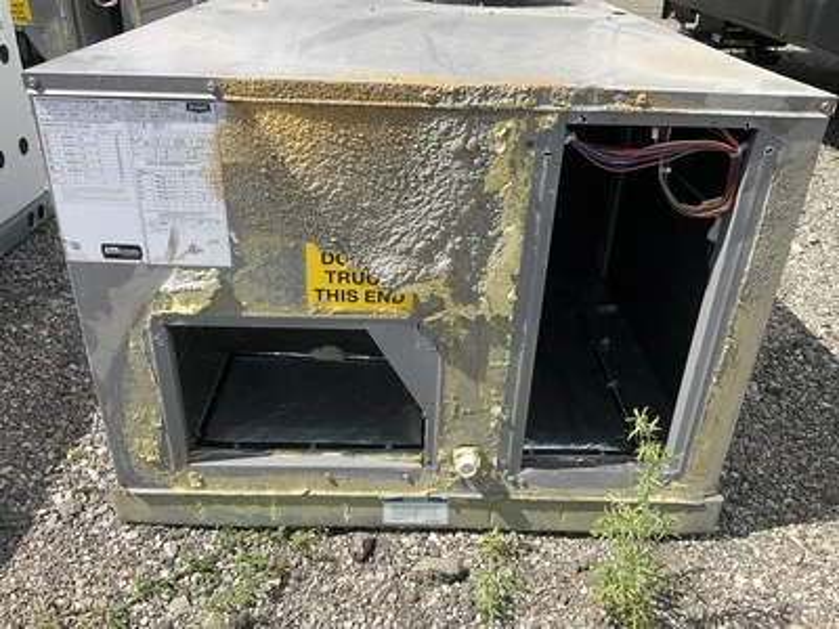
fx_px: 703
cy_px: 314
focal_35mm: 29
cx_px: 420
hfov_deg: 61.7
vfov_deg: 48.2
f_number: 1.8
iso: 25
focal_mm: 3
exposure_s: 1/1412
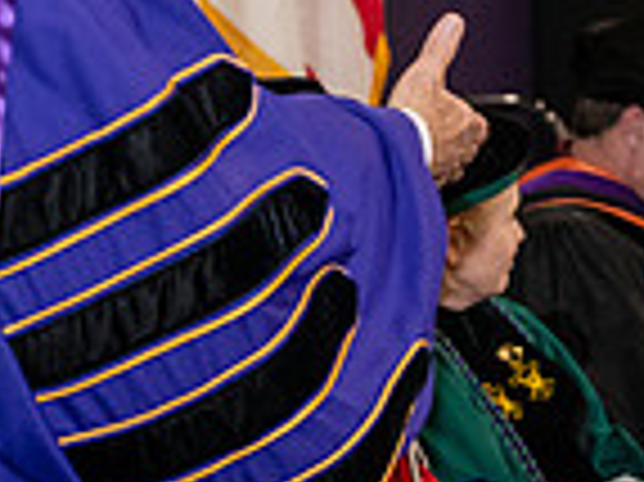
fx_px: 5075
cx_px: 644
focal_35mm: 273
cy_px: -2
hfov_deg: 7.2
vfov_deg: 5.4
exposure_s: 1/200
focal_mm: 70
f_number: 5
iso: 2500
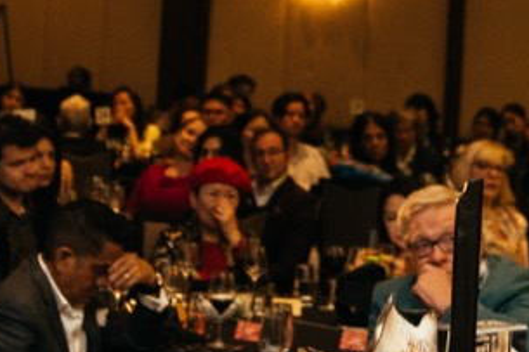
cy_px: -163
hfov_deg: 12.2
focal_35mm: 168
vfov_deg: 8.0
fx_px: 2467
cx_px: 293
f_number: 3.5
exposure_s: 1/100
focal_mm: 40
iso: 800
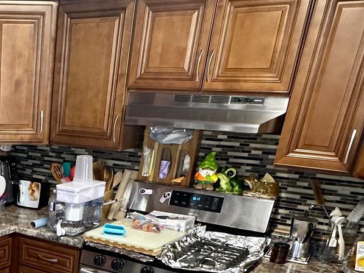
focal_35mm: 48
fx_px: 505
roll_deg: -0.8
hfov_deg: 34.8
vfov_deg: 27.7
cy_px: 299
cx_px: -24
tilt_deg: -22.6
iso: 200
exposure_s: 1/60
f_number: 2.2
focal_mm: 2.22
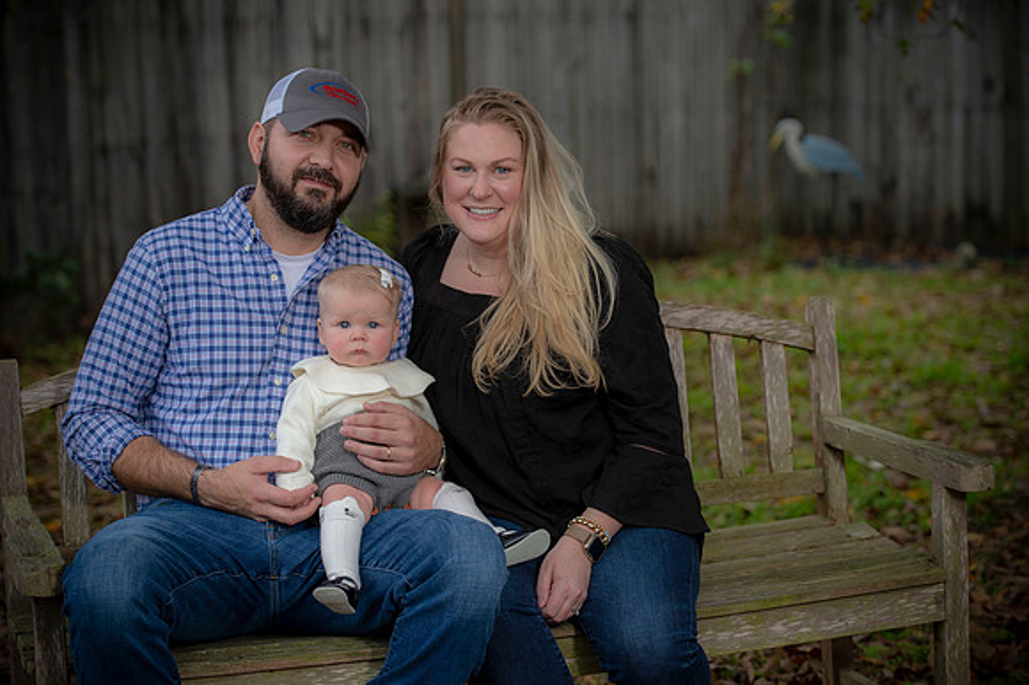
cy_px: 342
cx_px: 514
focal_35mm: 85
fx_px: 2428
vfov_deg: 16.1
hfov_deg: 23.9
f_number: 3.5
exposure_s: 1/200
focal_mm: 85
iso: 160
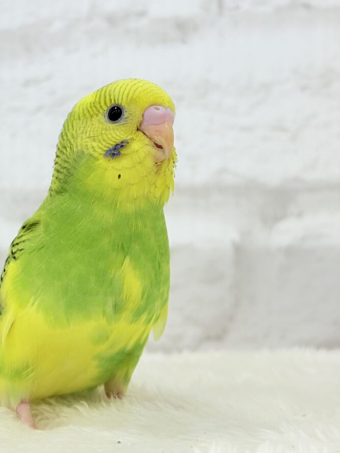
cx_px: 61
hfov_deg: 20.8
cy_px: 227
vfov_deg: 27.8
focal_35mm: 70
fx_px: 916
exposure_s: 1/100
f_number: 1.6
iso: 50
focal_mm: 5.96
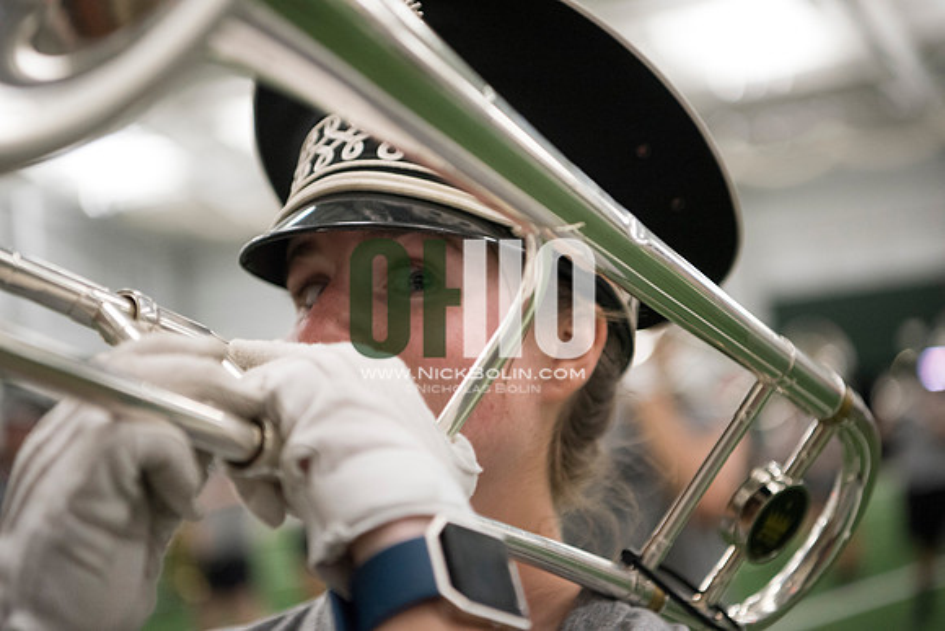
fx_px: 1838
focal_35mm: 70
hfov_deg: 28.8
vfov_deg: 19.5
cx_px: 472
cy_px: 316
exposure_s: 1/200
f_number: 3.2
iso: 3200
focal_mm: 70
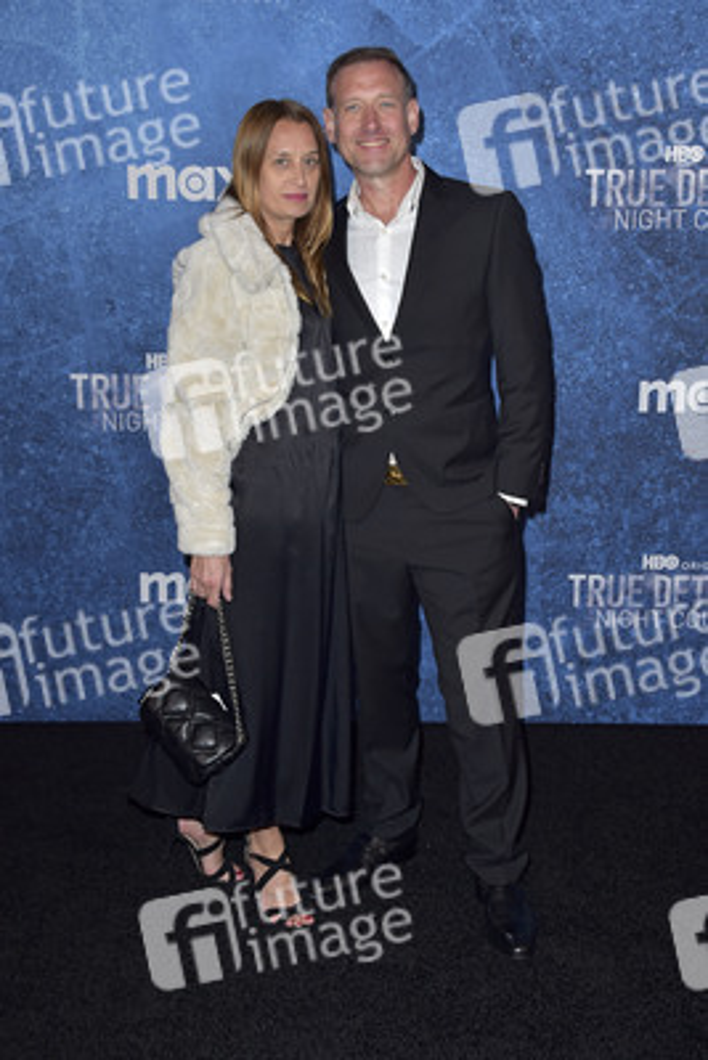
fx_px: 1415
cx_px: 354
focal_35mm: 48
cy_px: 530
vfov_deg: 41.1
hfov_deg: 28.1
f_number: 6.3
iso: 320
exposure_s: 1/250
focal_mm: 48
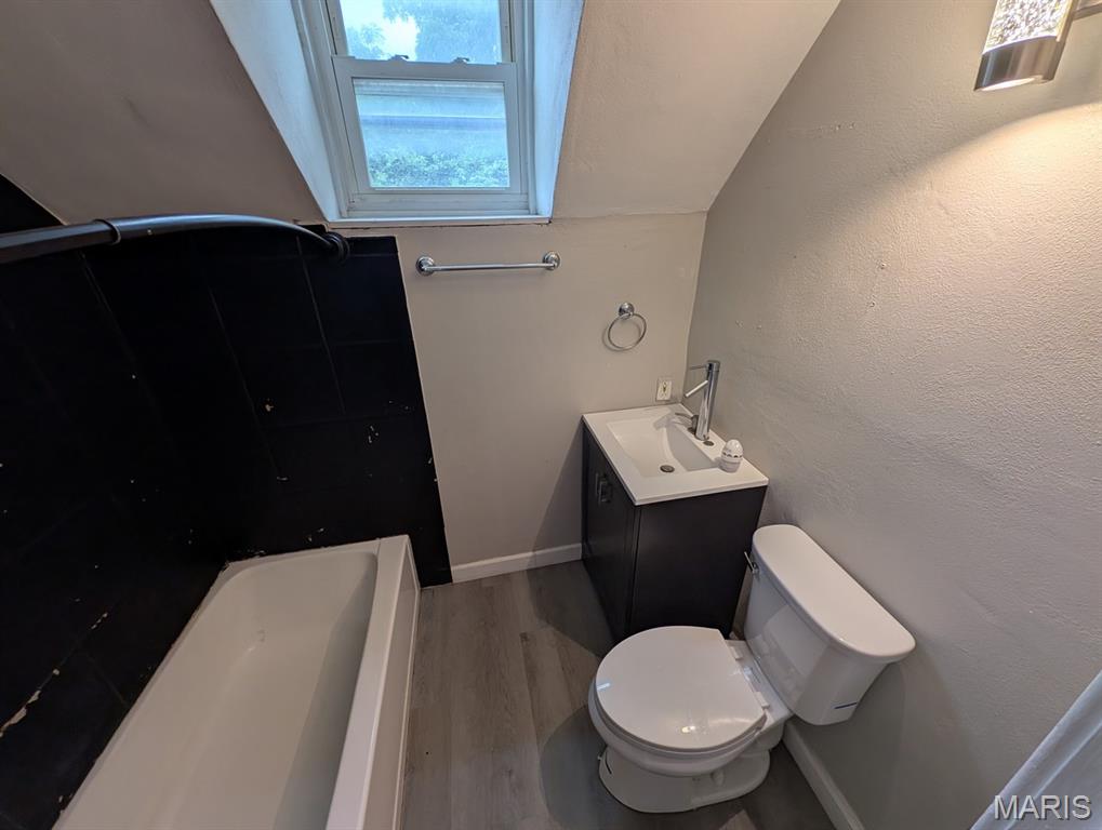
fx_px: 383
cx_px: 551
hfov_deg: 110.4
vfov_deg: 94.7
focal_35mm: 12
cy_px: 415
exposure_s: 1/40
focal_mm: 2.23
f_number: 1.95
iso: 42
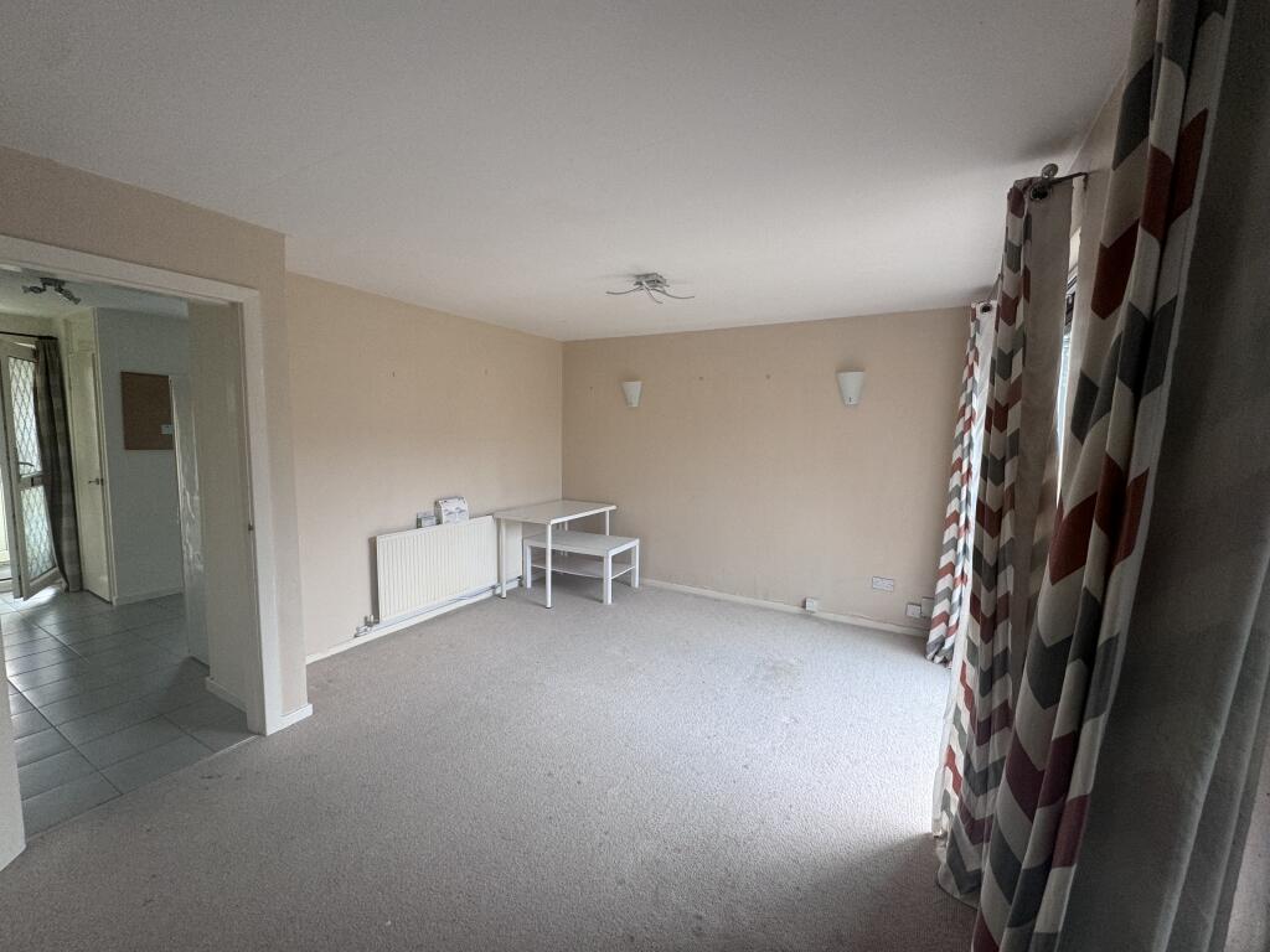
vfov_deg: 85.7
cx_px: 635
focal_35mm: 14
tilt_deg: -4.9
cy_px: 476
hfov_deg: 102.1
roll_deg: -0.8
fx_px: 514
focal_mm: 2.22
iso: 125
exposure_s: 1/99
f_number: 2.2
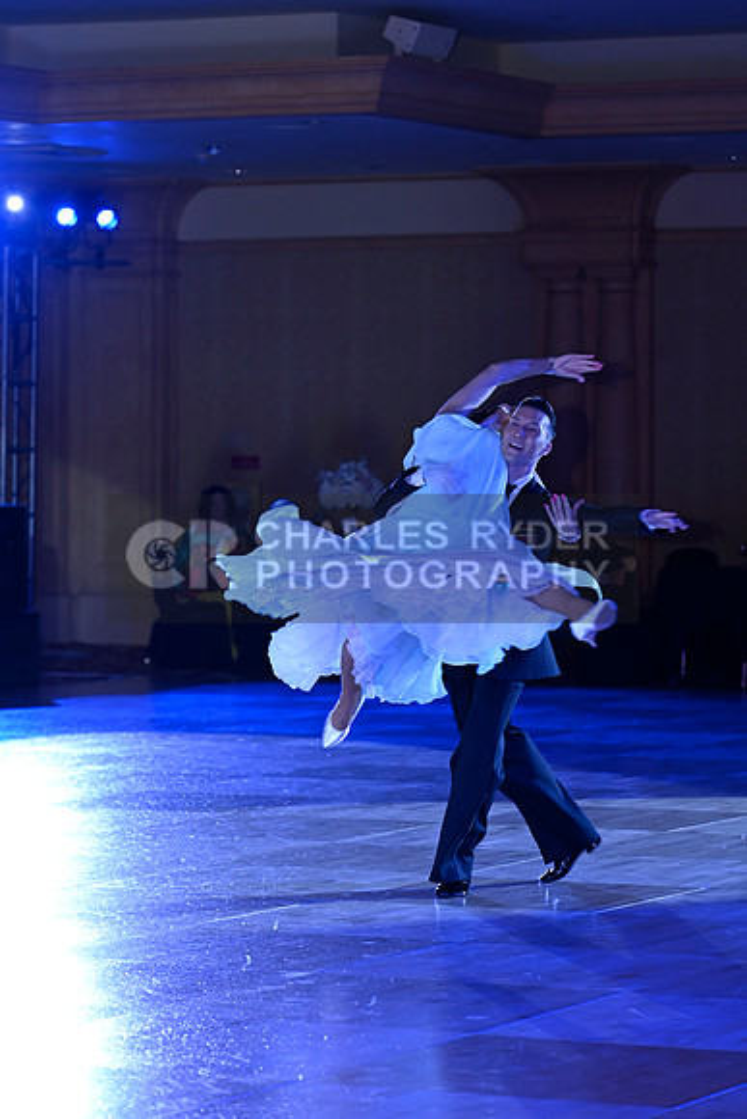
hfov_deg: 9.8
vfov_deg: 14.7
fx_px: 4355
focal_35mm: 140
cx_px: 374
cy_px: 560
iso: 1600
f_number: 4
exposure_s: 1/200
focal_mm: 140
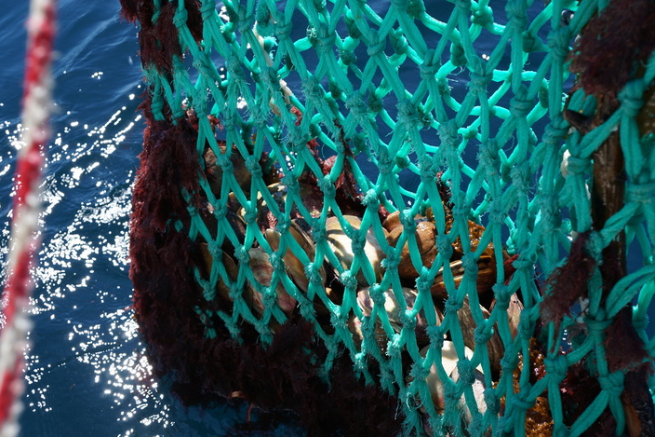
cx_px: 325
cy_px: 217
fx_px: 864
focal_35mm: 48
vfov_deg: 28.3
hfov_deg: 41.5
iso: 100
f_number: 6.3
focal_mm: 31
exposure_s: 1/200
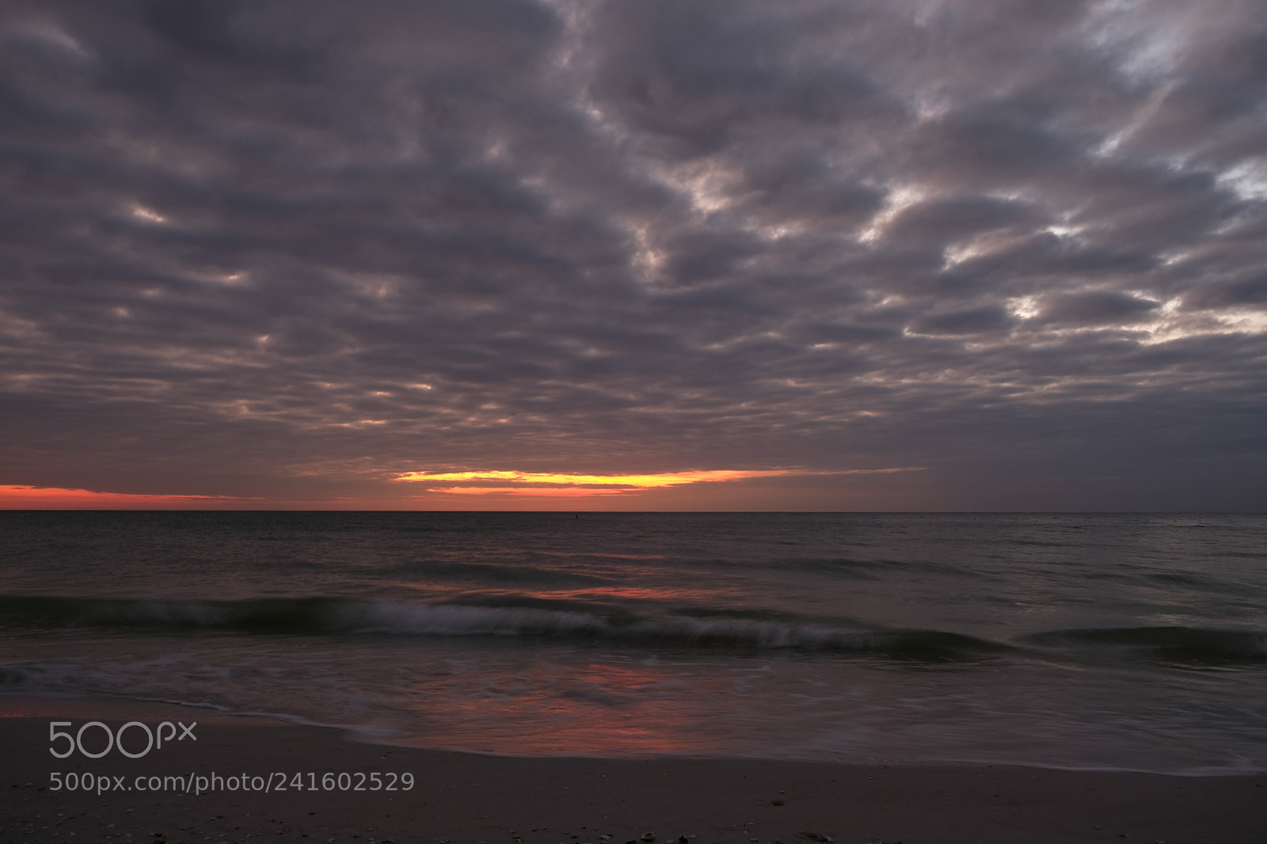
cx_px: 634
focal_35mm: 27
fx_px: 950
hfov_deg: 67.4
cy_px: 422
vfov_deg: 47.9
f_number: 2.8
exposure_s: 1/4
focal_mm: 18
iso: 100
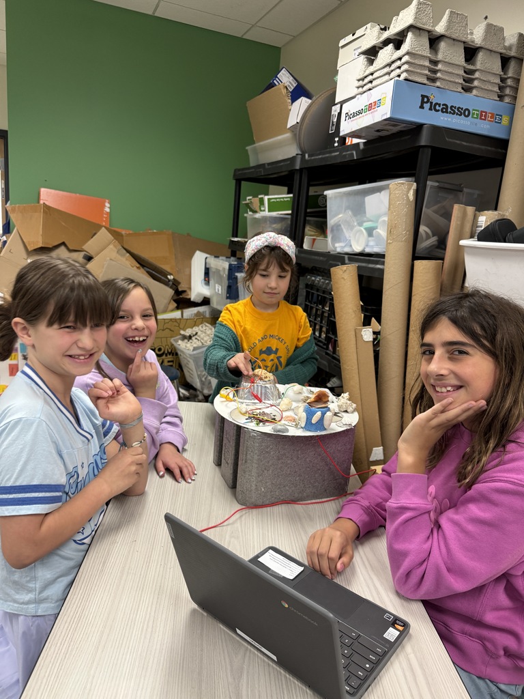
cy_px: 350
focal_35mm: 24
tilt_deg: -12.4
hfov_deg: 56.8
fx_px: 484
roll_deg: -5.4
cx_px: 262
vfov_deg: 71.6
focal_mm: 6.76
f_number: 1.78
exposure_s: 1/60
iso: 200
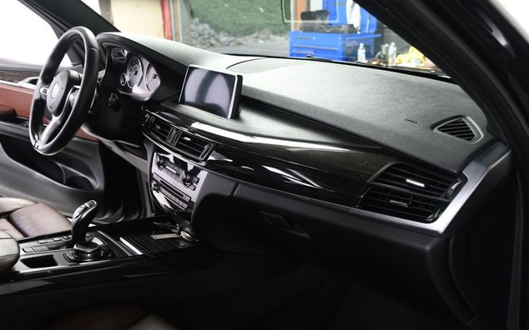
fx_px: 533
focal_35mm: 37
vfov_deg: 34.4
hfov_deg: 52.8
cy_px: 166
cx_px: 264
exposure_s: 1/160
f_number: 3.8
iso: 100
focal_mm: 24
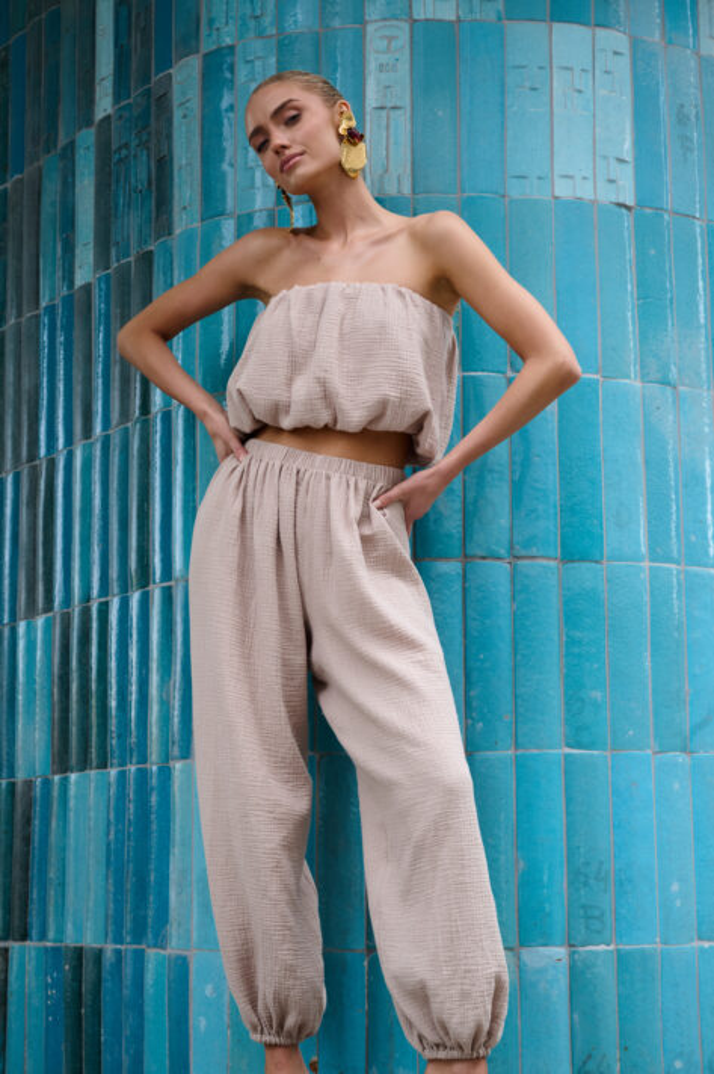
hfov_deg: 20.0
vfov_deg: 29.7
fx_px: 2026
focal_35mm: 68
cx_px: 357
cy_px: 537
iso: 320
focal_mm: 68
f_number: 8
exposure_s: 1/125
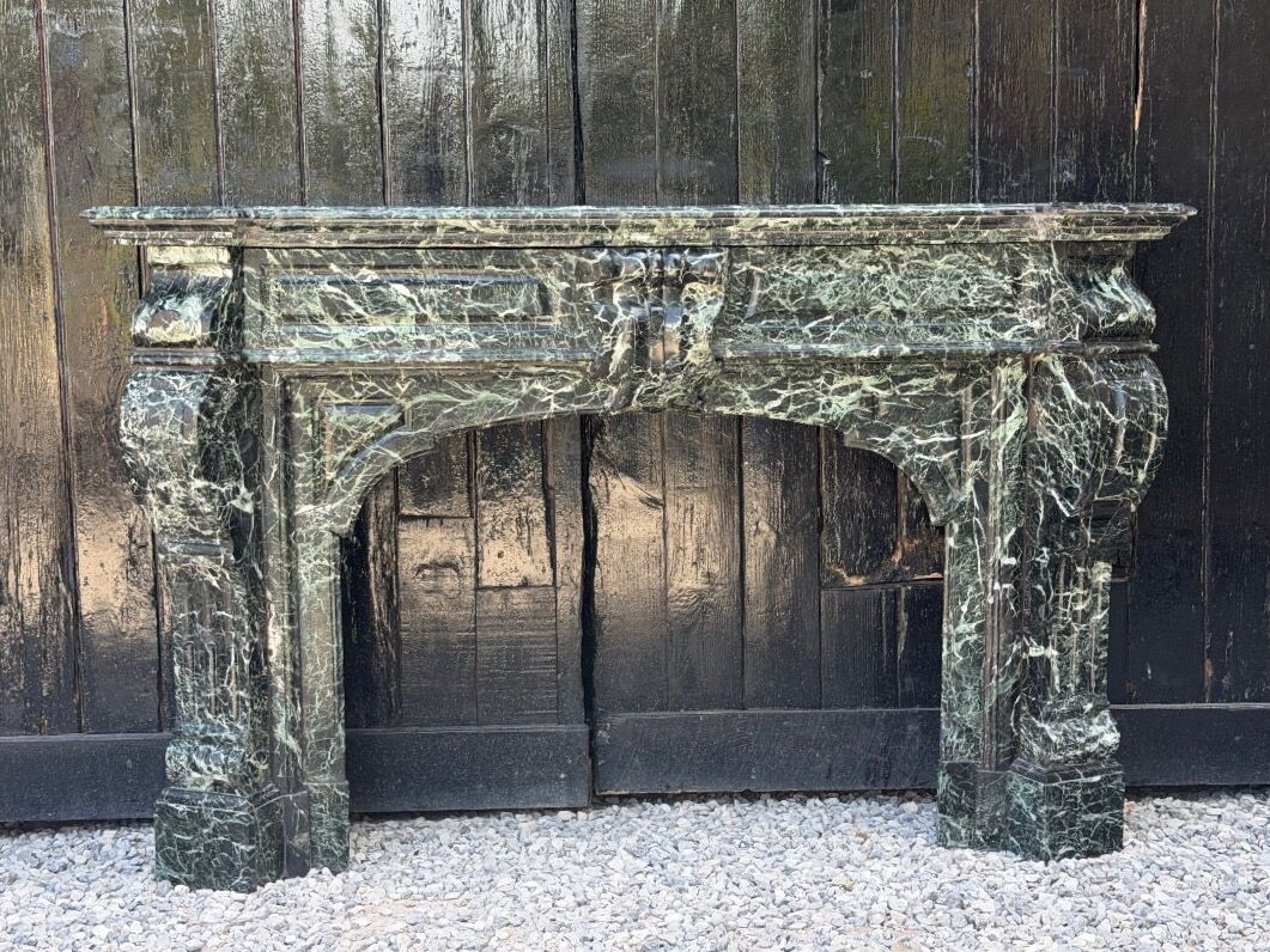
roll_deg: -1.0
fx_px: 1761
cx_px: 635
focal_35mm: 48
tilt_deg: -7.3
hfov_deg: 39.7
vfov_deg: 30.3
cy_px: 476
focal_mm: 6.76
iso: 50
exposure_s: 1/121
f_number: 1.78
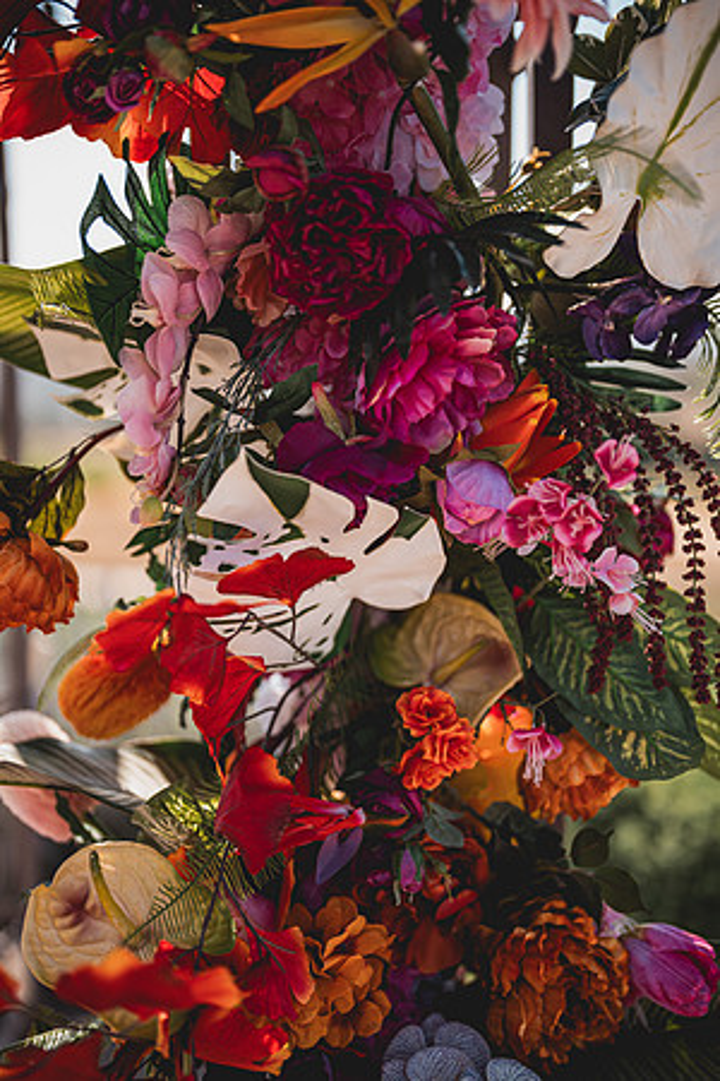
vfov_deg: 39.6
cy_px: 540
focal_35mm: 50
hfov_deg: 27.0
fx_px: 1500
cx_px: 360
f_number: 1.2
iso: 50
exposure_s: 1/1600
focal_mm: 50
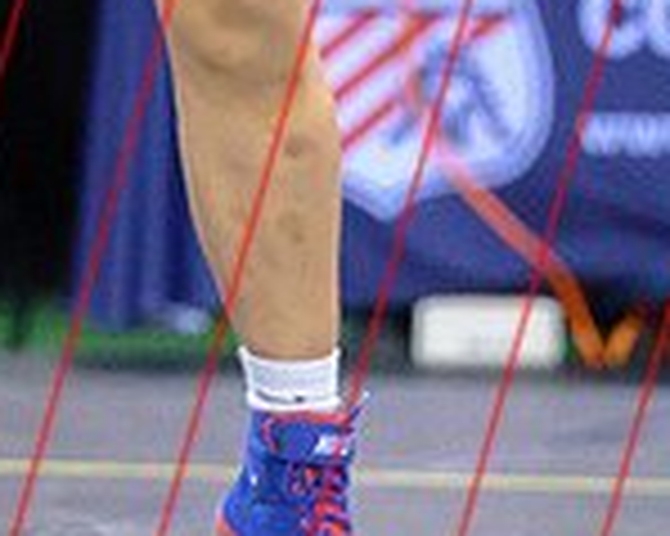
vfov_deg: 2.8
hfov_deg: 3.5
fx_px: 10879
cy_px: -440
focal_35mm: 549
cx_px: -49
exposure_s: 1/640
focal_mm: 120
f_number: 2.8
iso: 7200
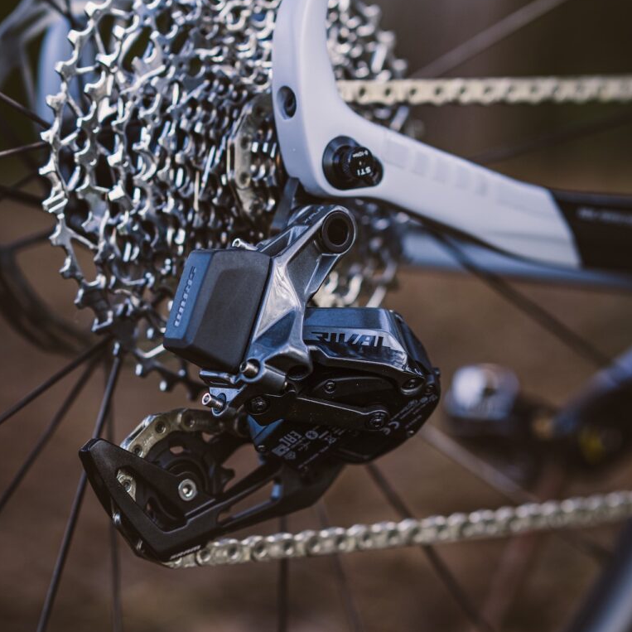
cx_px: 316
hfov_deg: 16.0
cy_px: 253
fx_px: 2251
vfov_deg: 16.0
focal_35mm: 109
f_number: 2
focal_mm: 85
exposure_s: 1/250
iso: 250
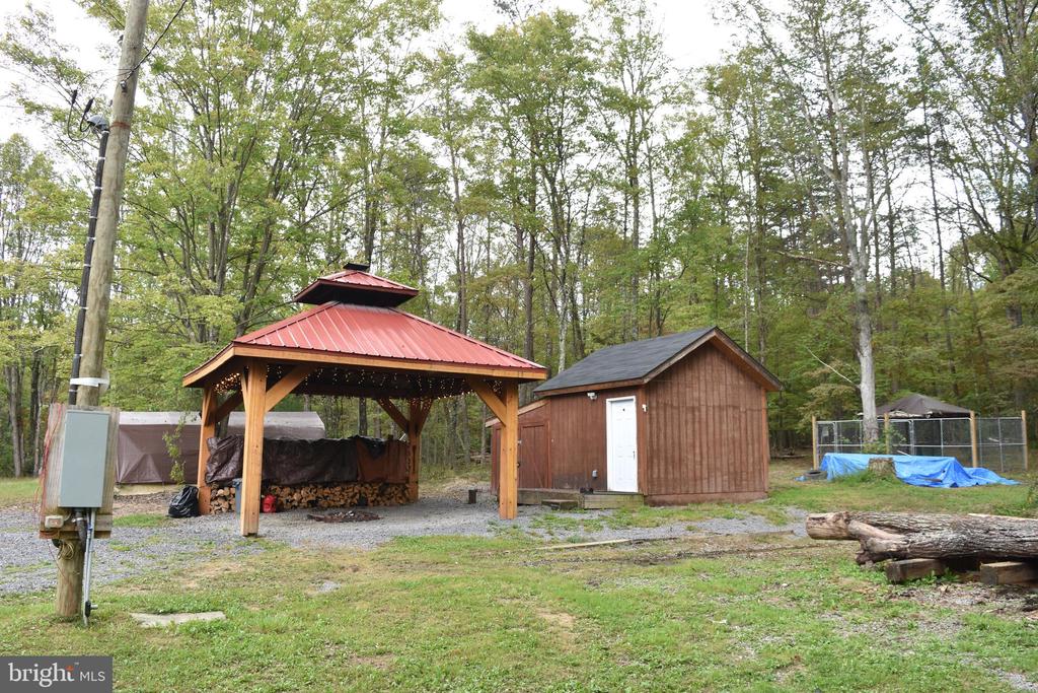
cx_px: 519
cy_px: 346
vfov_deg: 47.9
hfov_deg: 67.4
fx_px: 779
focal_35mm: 27
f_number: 5.6
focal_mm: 18
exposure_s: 1/100
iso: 250
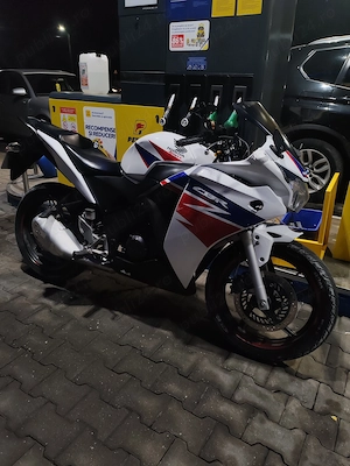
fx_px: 364
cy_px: 233
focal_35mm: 27
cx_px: 175
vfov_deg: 65.3
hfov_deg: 51.4
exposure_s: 1/100
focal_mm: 6.12
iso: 640
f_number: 1.9
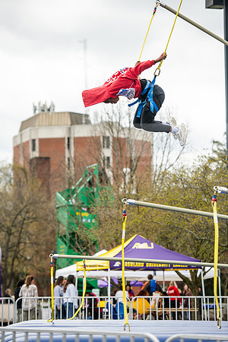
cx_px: 114
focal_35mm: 125
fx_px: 1187
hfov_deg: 11.0
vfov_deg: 16.4
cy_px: 171
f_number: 3.5
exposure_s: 1/800
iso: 125
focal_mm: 125
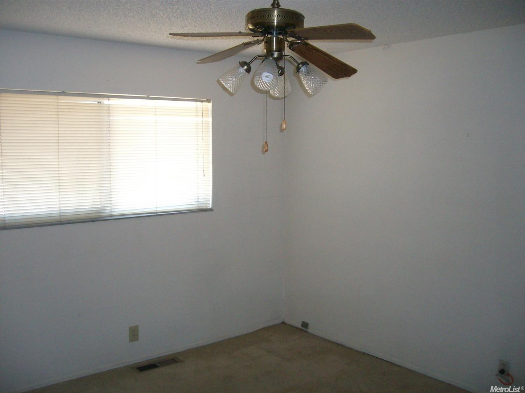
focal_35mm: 35
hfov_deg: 52.6
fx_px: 531
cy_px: 196
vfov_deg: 40.7
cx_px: 262
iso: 170
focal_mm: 5.8
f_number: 2.8
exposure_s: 1/40
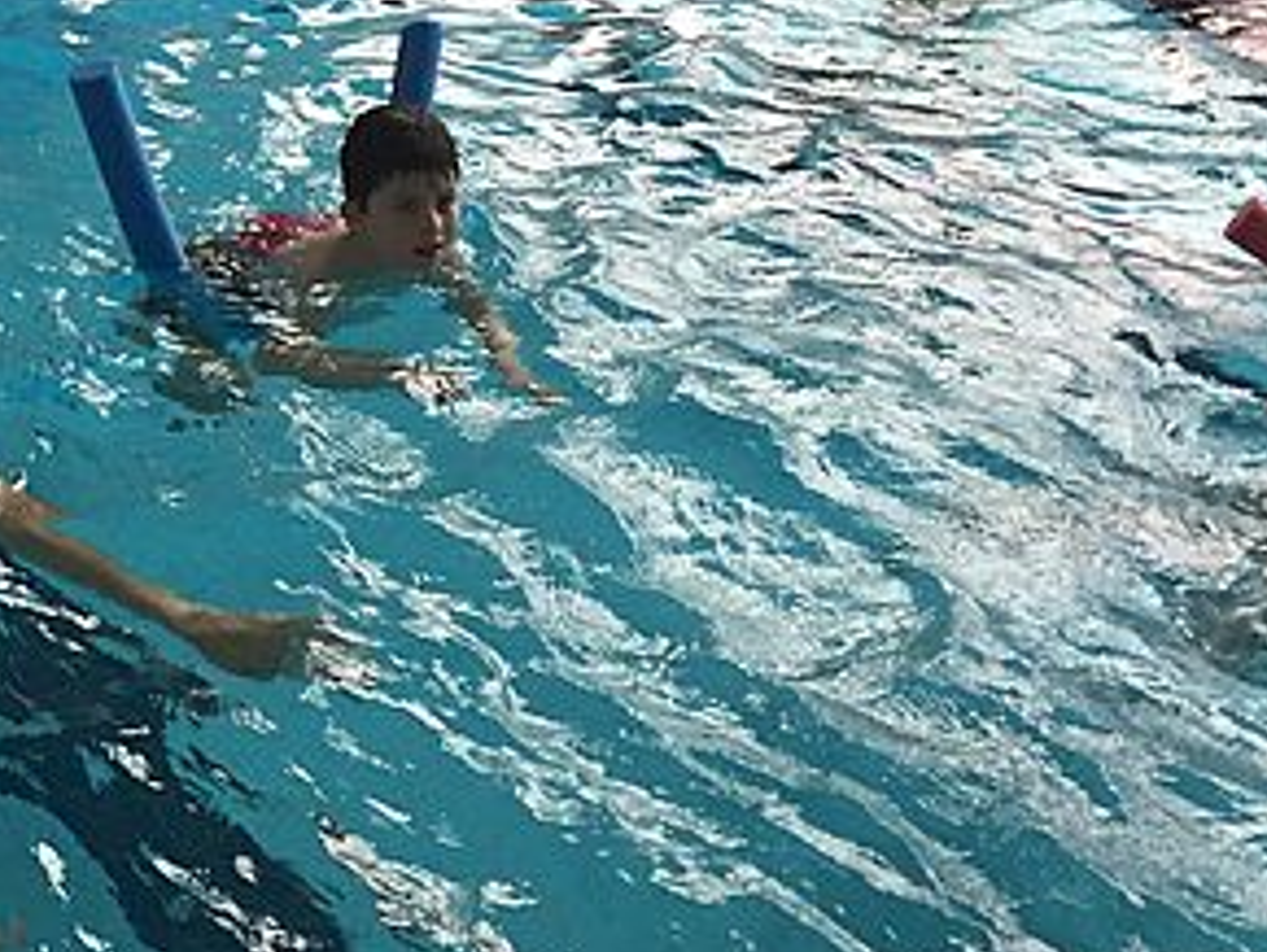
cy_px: 153
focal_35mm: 65
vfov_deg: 22.2
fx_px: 2381
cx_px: -22
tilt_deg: -18.6
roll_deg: +0.6
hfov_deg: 27.9
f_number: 2.2
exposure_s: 1/33
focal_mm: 4.15
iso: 50
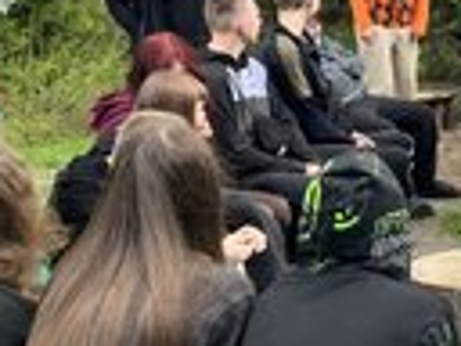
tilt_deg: -13.8
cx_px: 681
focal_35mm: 81
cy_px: 83
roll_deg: -1.3
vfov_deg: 18.1
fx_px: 1079
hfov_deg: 20.7
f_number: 1.6
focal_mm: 5.1
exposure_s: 1/390
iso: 50
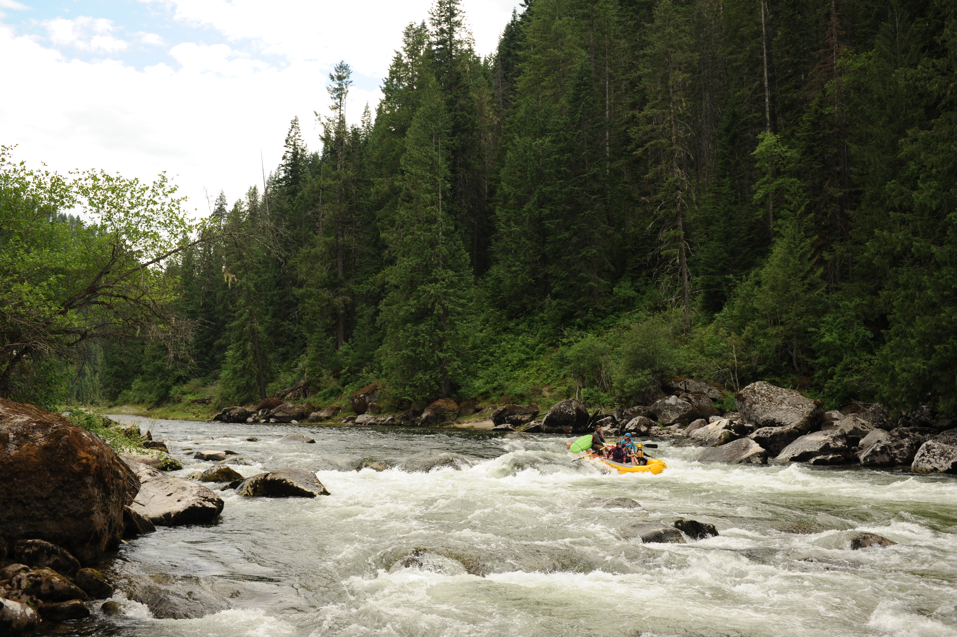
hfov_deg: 54.5
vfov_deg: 37.8
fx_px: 930
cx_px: 478
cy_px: 318
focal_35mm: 35
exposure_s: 1/320
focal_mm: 35
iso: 200
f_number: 5.6
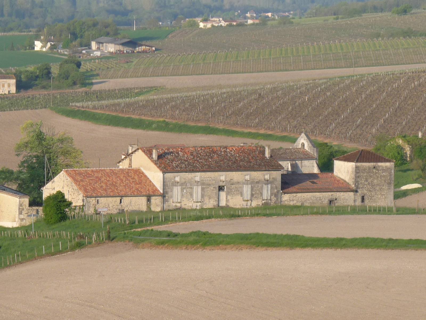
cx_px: 213
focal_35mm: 246
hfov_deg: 8.0
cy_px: 160
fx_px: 3027
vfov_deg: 6.0
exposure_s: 1/250
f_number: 5
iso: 100
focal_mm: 24.5
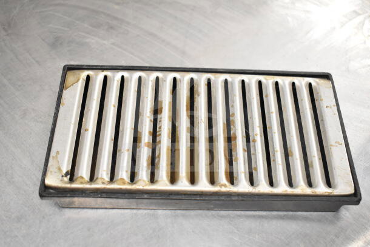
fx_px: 416
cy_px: 124
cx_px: 185
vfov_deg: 33.0
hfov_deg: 47.9
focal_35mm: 40
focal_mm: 27
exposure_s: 1/80
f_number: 4.5
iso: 1600
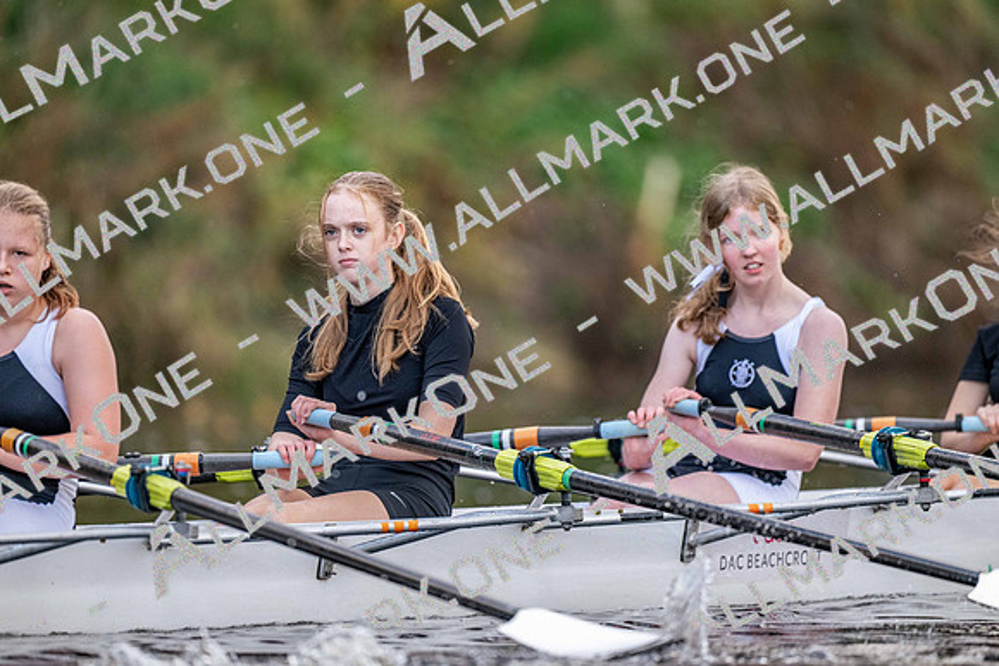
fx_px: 16653
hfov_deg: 3.4
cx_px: 500
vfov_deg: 2.3
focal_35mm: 600
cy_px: 333
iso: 2500
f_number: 4
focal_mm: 600
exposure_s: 1/2500
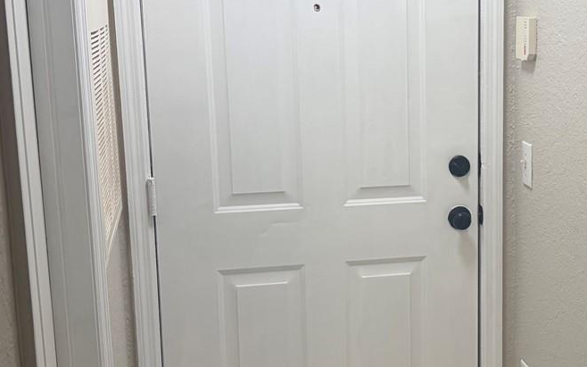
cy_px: 177
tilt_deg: -10.2
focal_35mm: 67
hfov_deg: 29.9
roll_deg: +0.3
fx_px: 1072
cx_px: 469
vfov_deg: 19.4
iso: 80
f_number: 1.6
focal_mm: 5.96
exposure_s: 1/120
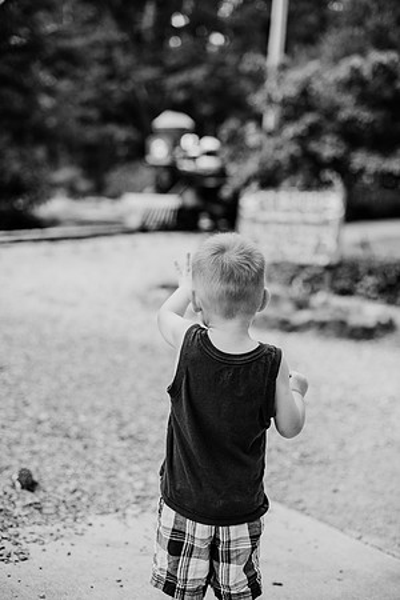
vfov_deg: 39.6
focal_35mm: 50
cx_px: 200
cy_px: 300
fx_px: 833
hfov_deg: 27.0
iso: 200
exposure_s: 1/1250
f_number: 2.2
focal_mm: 50
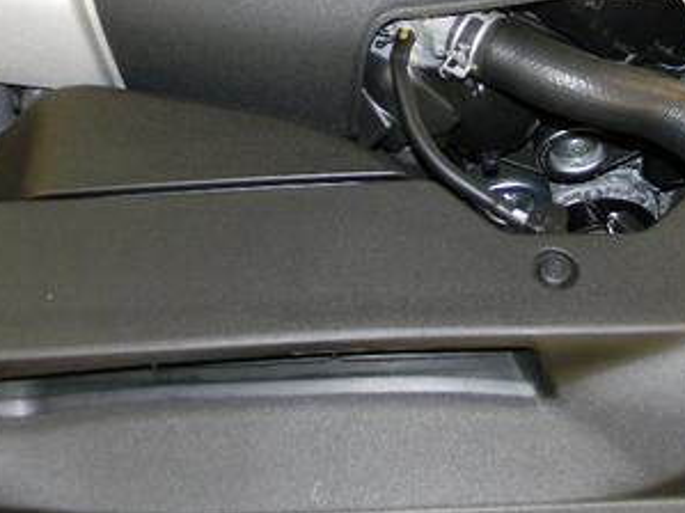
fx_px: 1187
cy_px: 27
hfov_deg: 32.2
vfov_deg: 23.6
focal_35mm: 60
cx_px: 387
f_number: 3.5
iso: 200
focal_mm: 5
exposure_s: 1/26
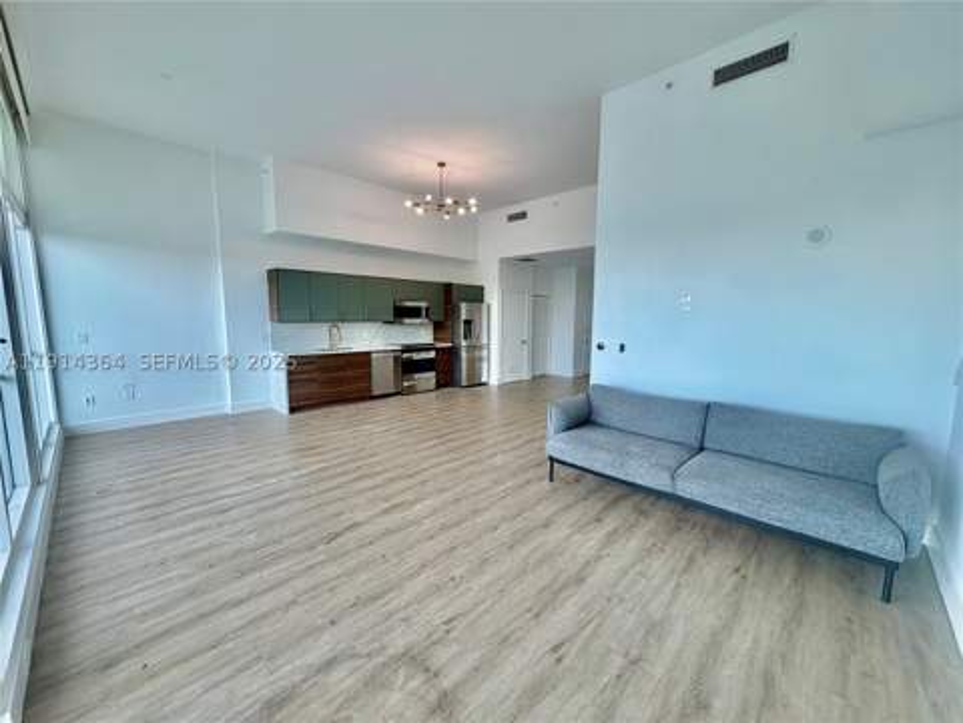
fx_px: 389
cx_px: 482
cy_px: 362
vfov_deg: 85.7
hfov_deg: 102.1
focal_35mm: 14
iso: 100
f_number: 2.2
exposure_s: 1/120
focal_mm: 2.22
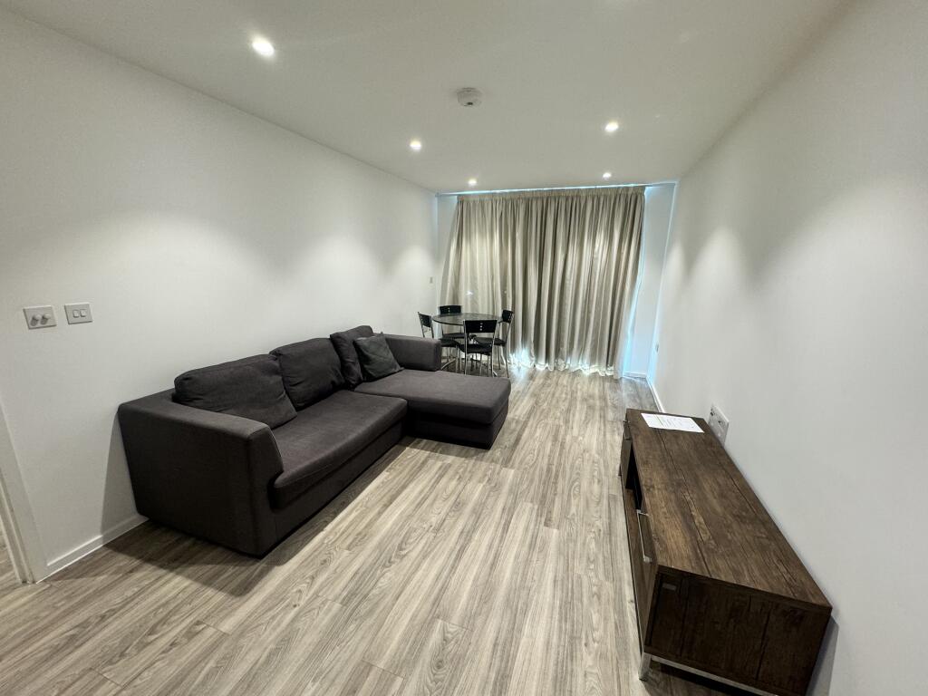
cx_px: 464
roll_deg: -1.7
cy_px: 348
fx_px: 375
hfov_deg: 102.1
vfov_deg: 85.7
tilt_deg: -12.2
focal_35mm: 14
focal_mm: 2.22
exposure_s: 1/50
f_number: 2.2
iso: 160
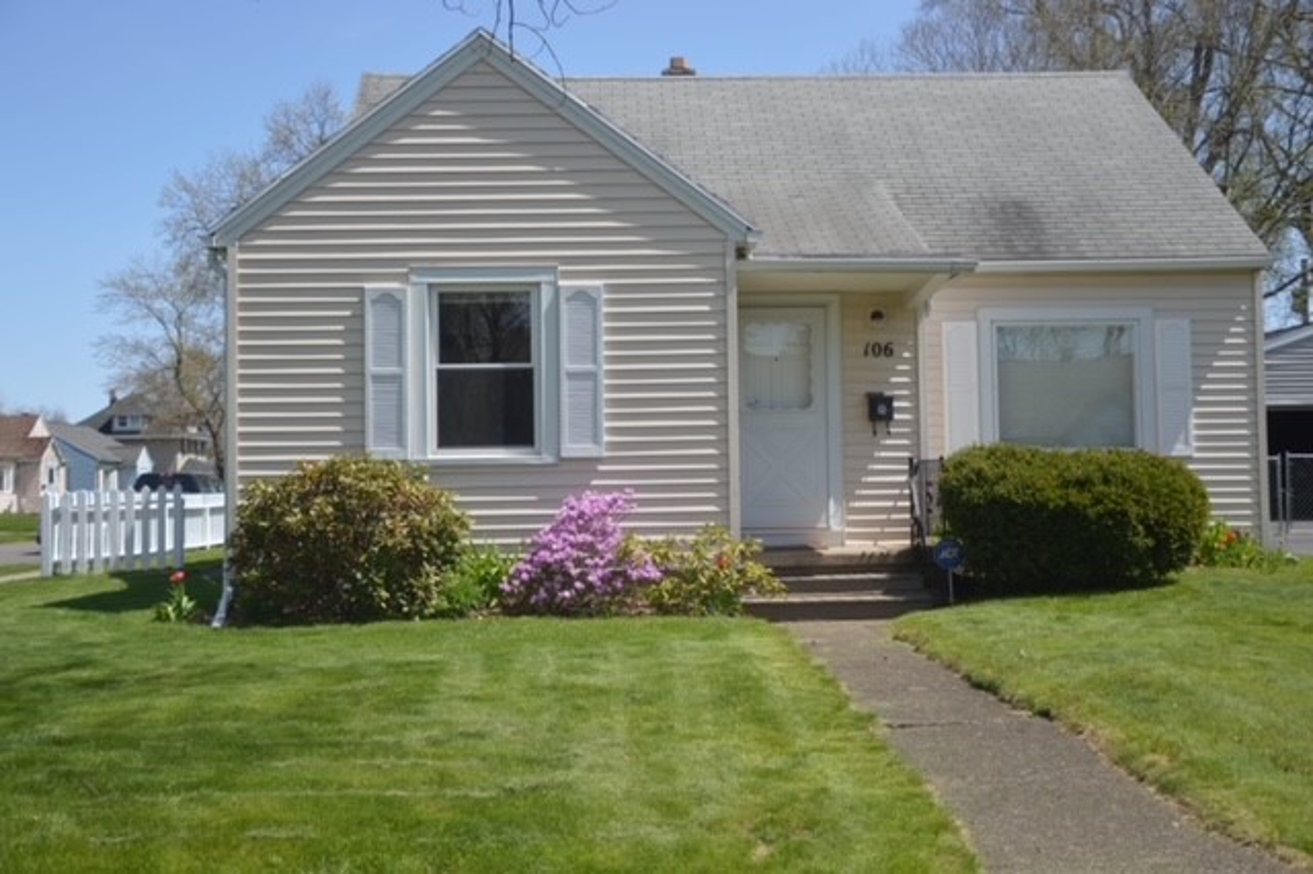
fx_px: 1422
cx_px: 656
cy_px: 437
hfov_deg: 49.6
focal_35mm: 39
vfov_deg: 34.2
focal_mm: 26
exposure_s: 1/800
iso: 100
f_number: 3.8
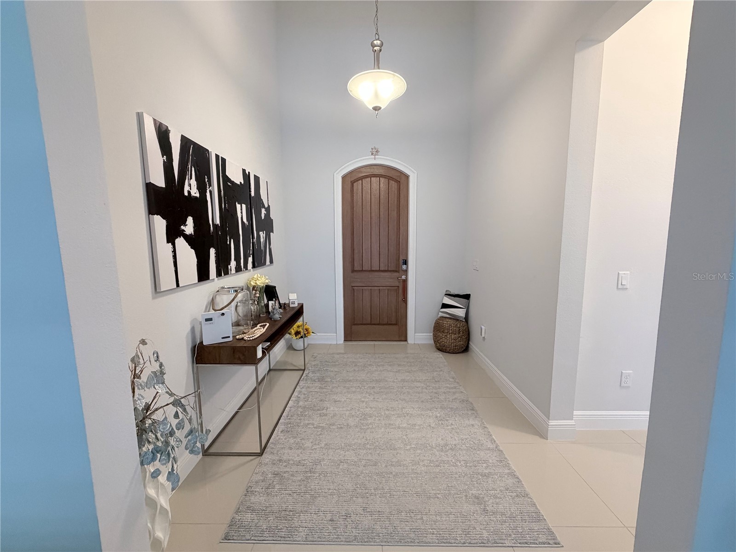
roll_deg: +0.5
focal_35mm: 14
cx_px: 368
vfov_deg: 85.7
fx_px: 298
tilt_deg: -7.4
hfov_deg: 102.1
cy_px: 276
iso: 320
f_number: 2.2
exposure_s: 1/60
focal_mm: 2.22
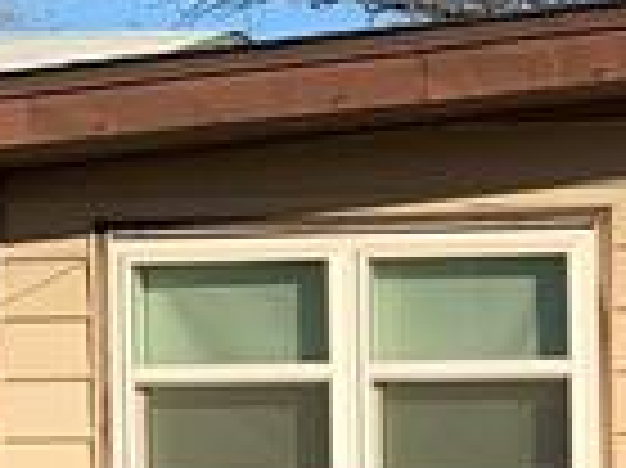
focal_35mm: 192
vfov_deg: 7.6
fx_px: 3469
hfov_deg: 8.2
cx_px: 2103
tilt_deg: -2.2
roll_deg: +0.3
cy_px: 670
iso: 25
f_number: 1.8
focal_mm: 4.25
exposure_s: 1/1585
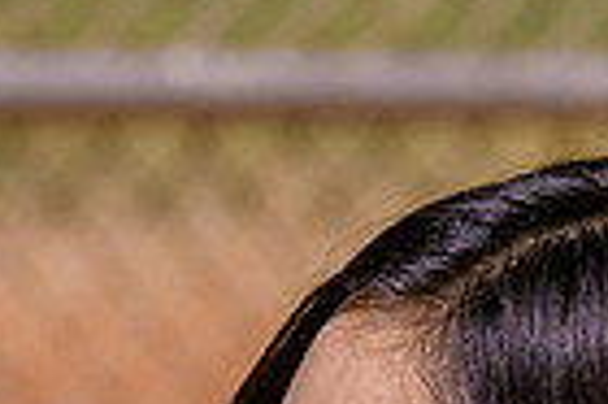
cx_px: 547
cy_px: 951
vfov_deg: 5.9
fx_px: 3796
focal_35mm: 225
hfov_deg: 9.1
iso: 4000
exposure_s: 1/250
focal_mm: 70
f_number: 5
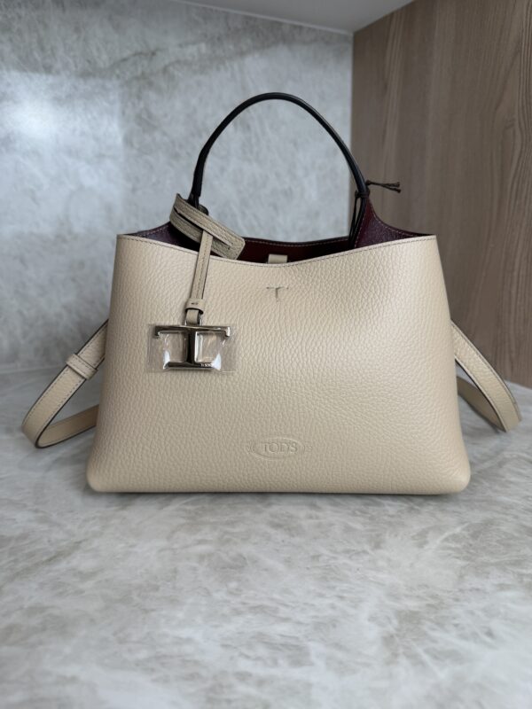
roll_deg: -0.4
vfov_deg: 71.6
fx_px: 492
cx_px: 266
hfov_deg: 56.8
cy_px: 354
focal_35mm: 24
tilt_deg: -13.4
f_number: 1.78
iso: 64
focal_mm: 6.76
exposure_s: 1/120
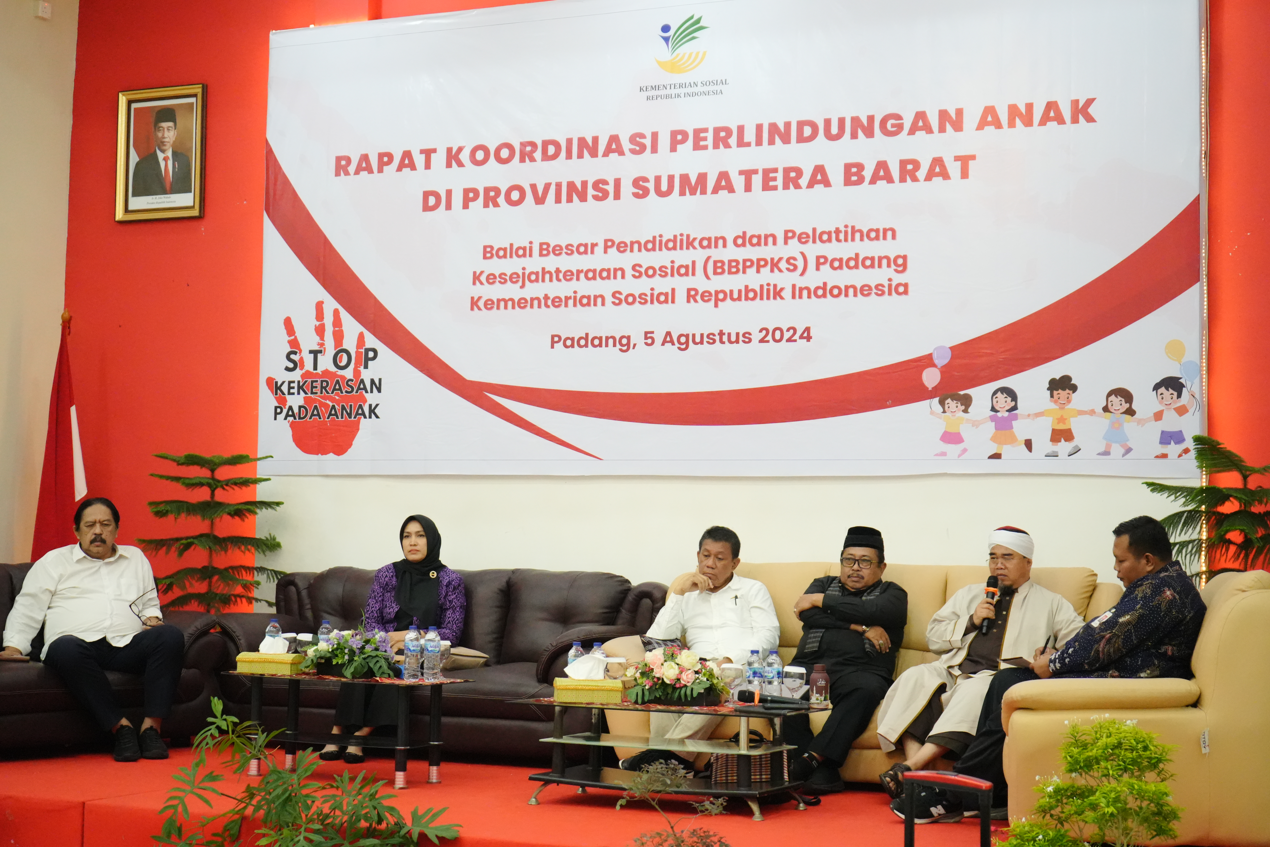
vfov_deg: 24.2
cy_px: 424
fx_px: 1975
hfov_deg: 35.6
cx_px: 635
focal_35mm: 56
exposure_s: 1/250
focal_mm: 56
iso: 12800
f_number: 5
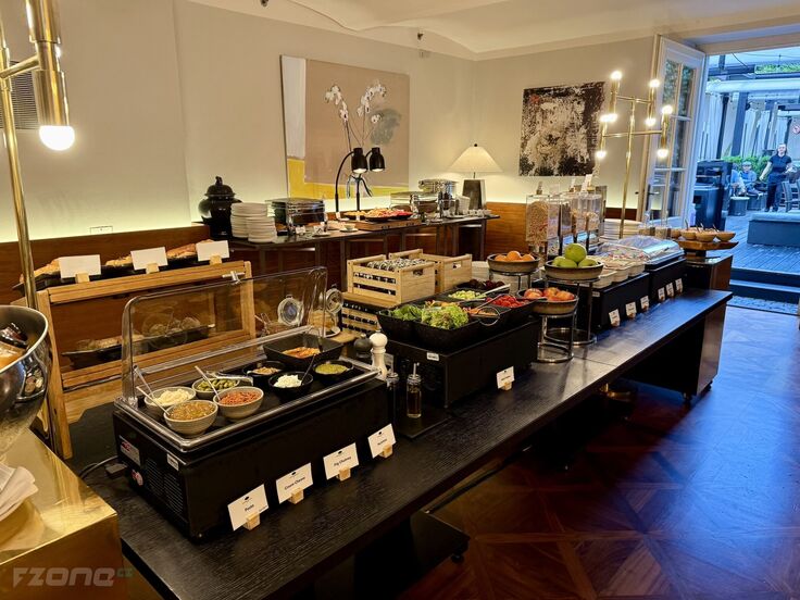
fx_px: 555
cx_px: 400
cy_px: 300
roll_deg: -1.8
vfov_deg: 56.8
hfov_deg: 71.6
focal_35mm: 24
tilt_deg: -12.1
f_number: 1.78
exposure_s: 1/50
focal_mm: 6.76
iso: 200
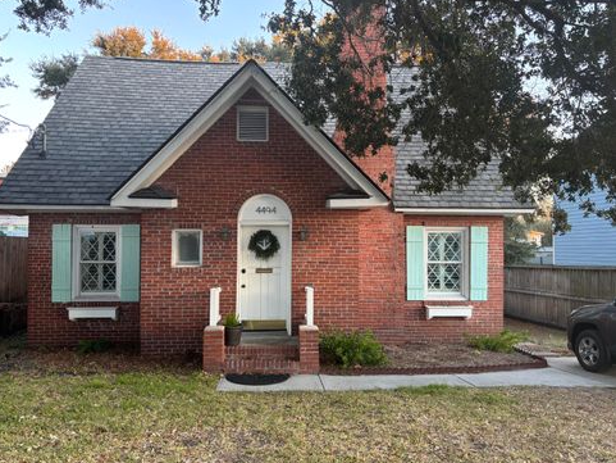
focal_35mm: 27
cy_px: 235
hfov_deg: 65.3
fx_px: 481
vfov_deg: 51.4
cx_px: 297
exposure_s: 1/94
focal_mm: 5.96
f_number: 1.6
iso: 125
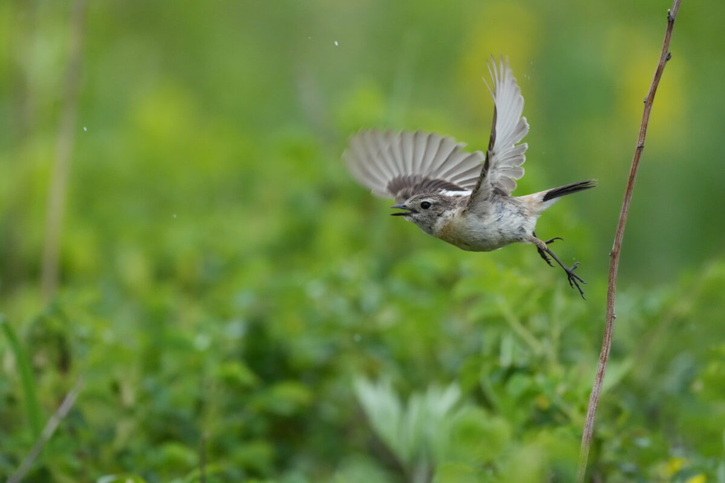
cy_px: 242
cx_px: 362
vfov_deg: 2.3
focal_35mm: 600
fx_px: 12082
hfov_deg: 3.4
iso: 6400
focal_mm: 600
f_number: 6.3
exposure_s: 1/2500
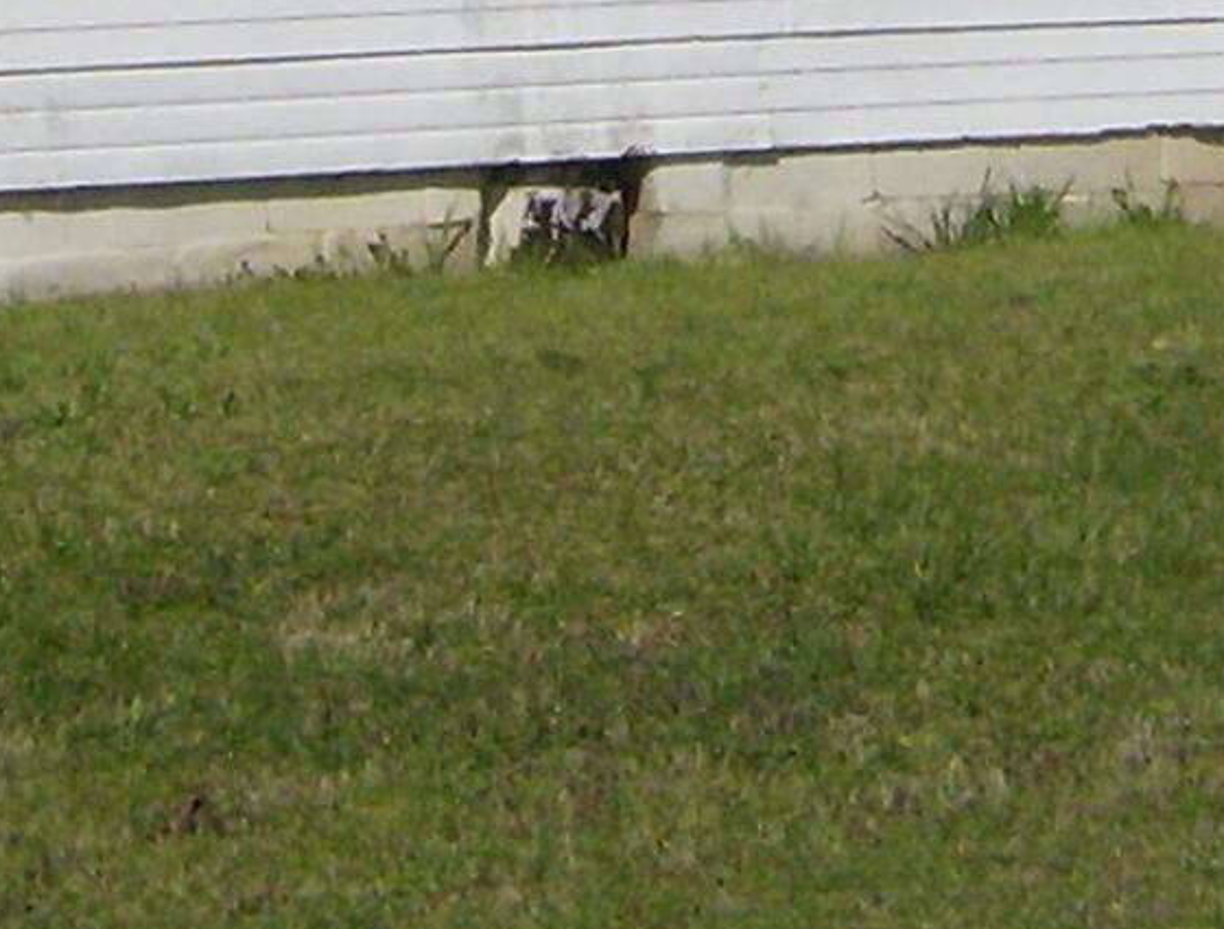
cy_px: -603
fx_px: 6854
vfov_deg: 7.6
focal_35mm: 193
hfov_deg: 10.2
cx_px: 890
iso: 100
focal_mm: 6
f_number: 4.7
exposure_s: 1/2000
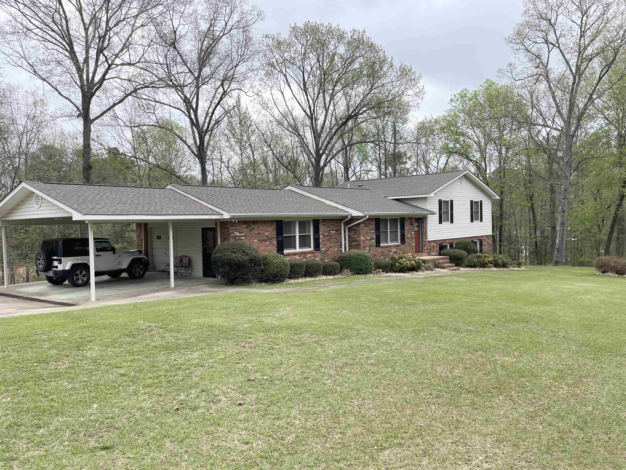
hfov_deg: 67.3
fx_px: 470
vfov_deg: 53.1
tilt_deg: -1.8
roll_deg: +1.5
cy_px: 235
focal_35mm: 26
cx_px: 313
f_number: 1.6
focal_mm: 4.2
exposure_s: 1/831
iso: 32
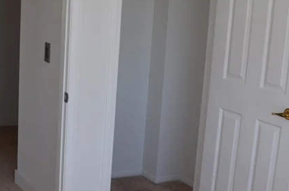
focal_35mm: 73
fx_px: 585
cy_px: 81
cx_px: 58
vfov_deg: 18.6
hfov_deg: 27.2
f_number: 10
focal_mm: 20
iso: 200
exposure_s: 1/80
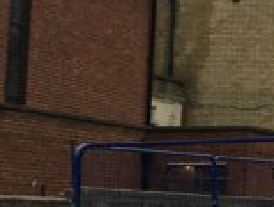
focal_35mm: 140
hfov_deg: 11.8
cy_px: 91
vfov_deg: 10.6
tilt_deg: +6.7
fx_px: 1111
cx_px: 624
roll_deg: -0.5
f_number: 2.2
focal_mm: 4.15
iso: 25
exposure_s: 1/256
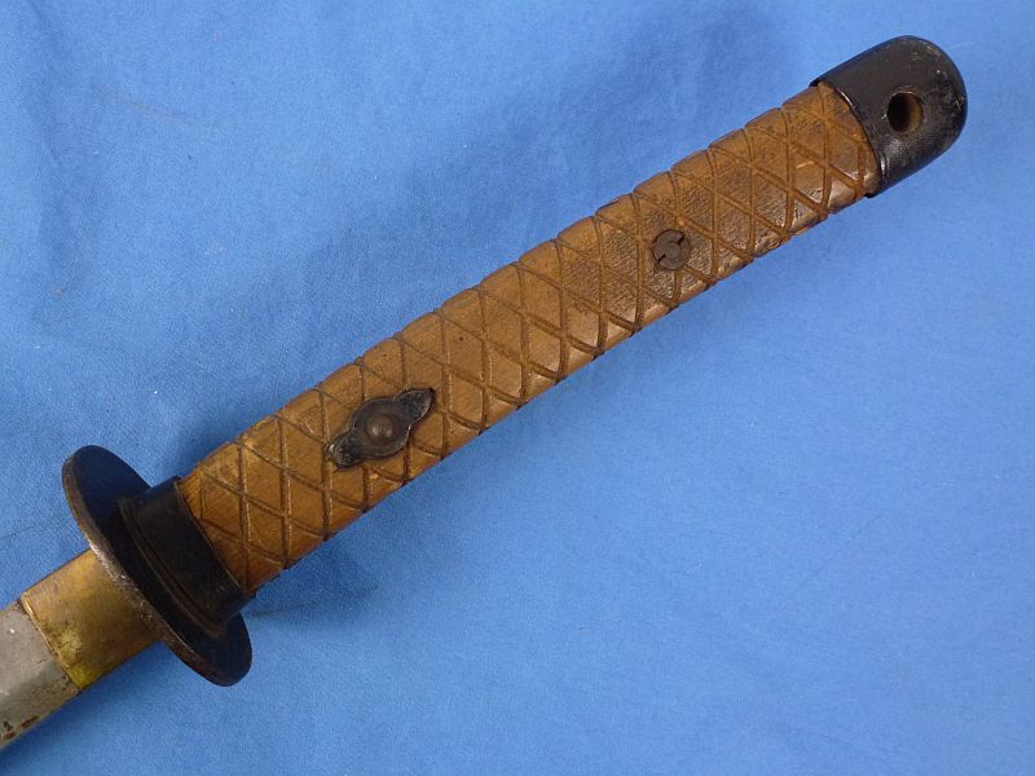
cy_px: 388
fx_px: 987
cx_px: 518
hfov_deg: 55.4
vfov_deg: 42.9
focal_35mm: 33
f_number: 3.6
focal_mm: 5.9
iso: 320
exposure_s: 1/60
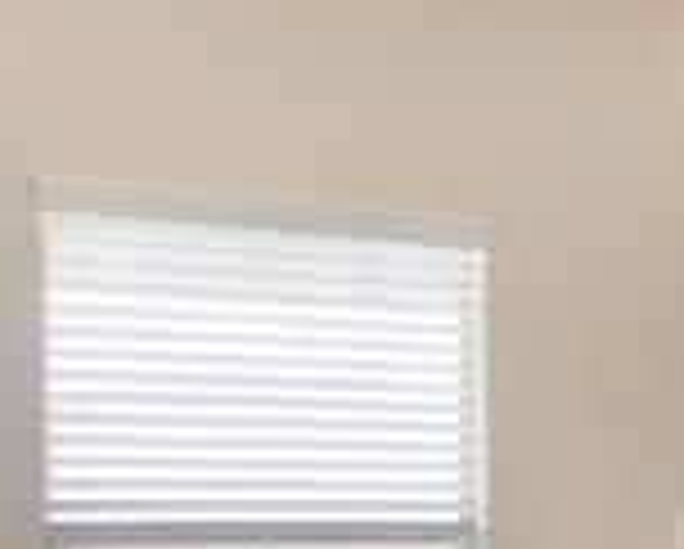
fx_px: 2047
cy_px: 558
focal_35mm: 101
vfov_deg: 15.0
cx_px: 1287
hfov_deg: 15.7
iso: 100
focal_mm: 16
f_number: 5.6
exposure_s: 1/3.33
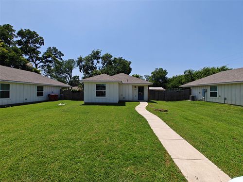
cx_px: 122
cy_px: 91
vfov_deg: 85.7
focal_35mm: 14
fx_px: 98
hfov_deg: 102.1
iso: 64
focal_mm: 2.59
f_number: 2.2
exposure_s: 1/1293
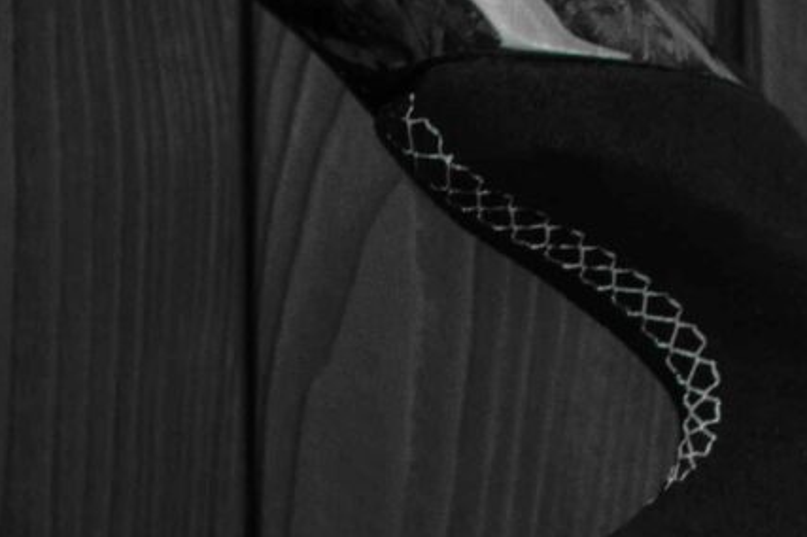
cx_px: -234
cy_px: 1096
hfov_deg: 6.5
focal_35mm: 315
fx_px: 7056
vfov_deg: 4.3
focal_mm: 35
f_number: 6.3
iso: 500
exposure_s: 1/125
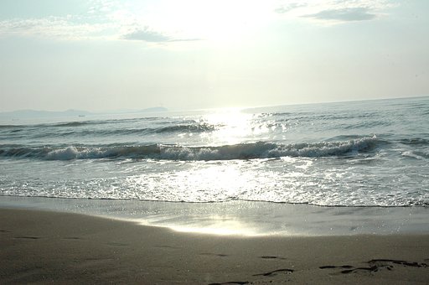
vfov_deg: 30.8
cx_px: 214
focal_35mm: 44
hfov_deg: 45.0
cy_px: 142
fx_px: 518
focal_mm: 29
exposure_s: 1/1250
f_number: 18
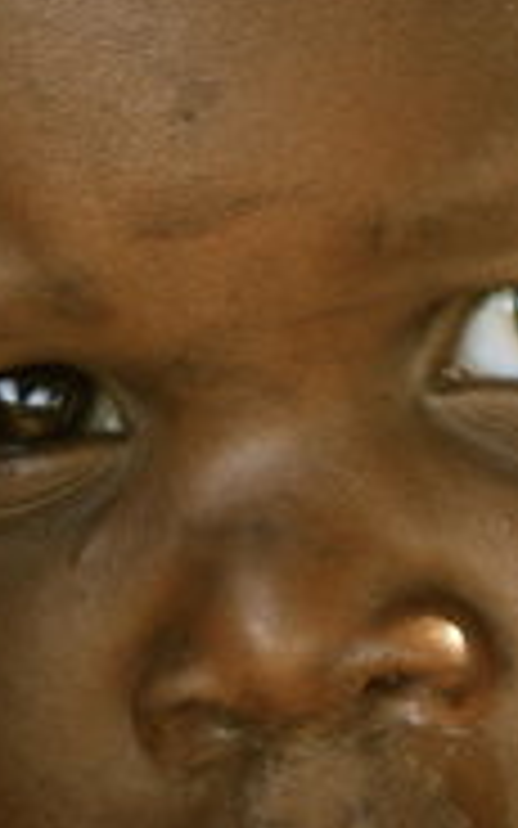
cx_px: -250
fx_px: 10567
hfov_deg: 2.8
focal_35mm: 468
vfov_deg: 4.5
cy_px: -392
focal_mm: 55
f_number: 5.6
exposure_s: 1/40
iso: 200
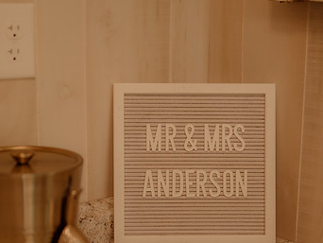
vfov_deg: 17.3
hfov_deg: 23.0
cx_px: 133
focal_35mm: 85
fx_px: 794
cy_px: 175
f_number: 1.4
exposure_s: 1/200
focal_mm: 50
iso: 400
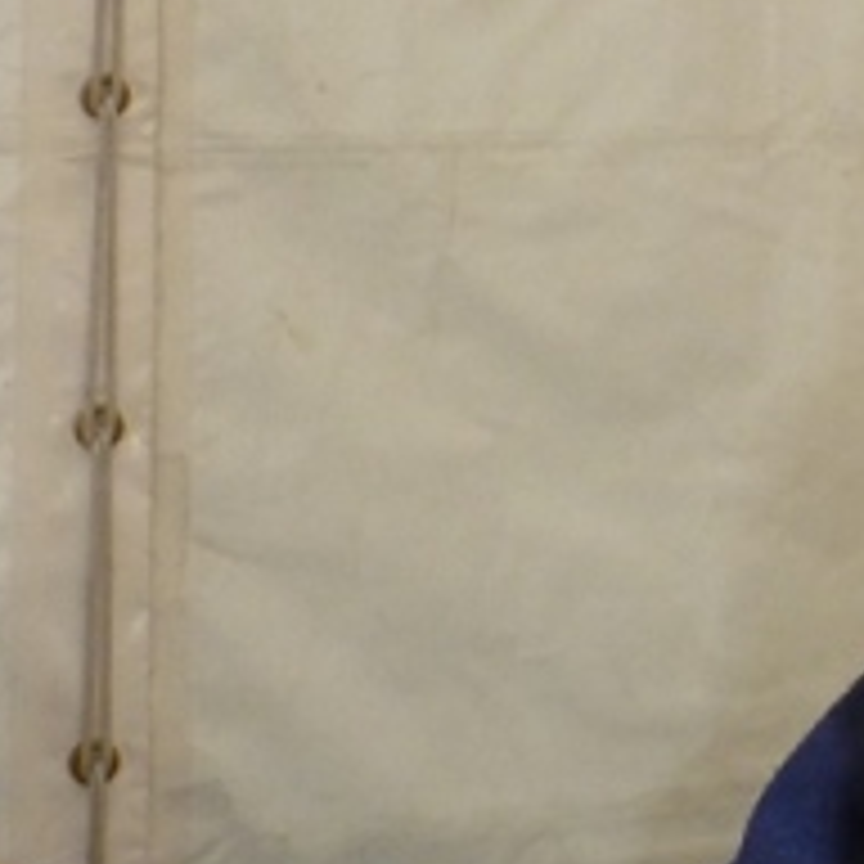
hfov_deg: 14.1
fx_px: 3219
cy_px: -99
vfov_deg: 14.9
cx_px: 1372
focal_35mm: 114
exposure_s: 1/60
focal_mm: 5.5
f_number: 3.5
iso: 250
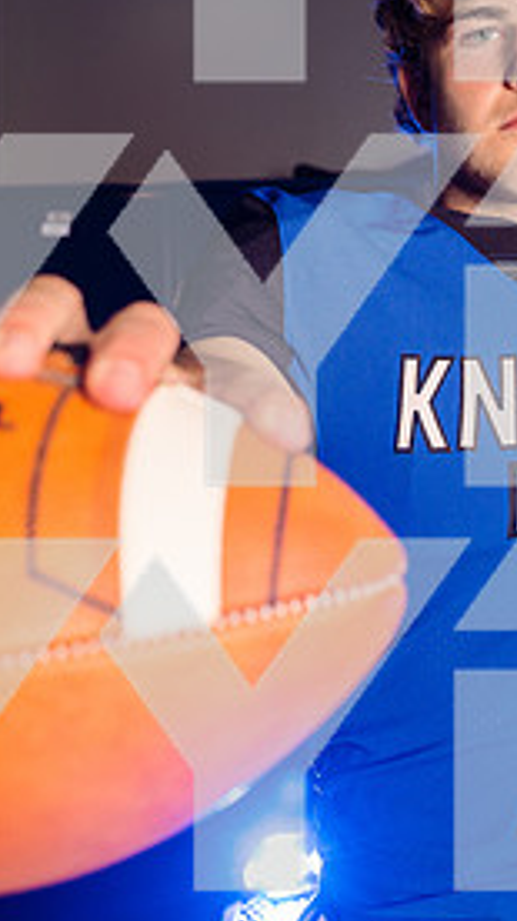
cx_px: 400
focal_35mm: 66
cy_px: 312
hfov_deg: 18.1
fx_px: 1610
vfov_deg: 31.7
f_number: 4.5
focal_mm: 30
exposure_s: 1/250
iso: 320
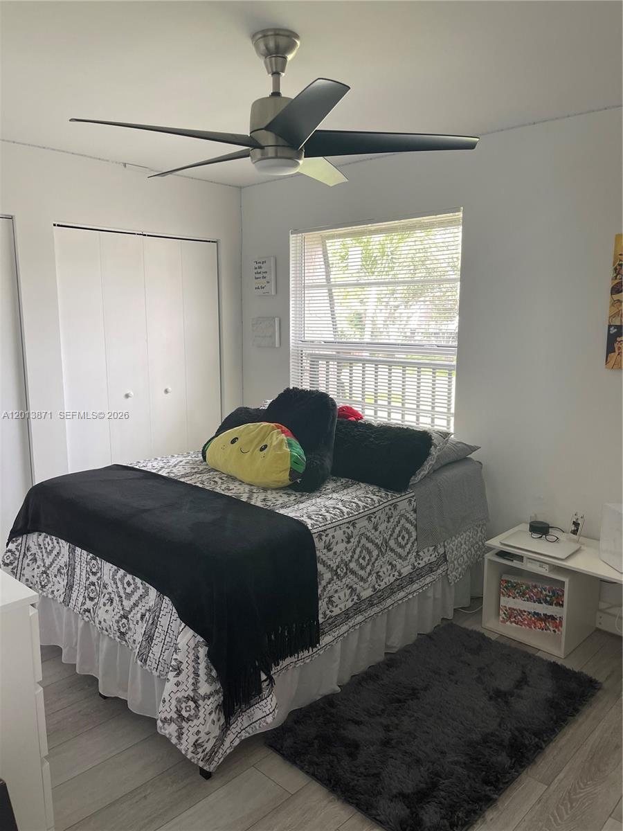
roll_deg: -0.5
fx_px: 624
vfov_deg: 67.3
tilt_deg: -8.5
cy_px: 416
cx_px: 312
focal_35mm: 26
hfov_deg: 53.1
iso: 100
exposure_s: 1/121
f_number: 1.6
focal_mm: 5.1
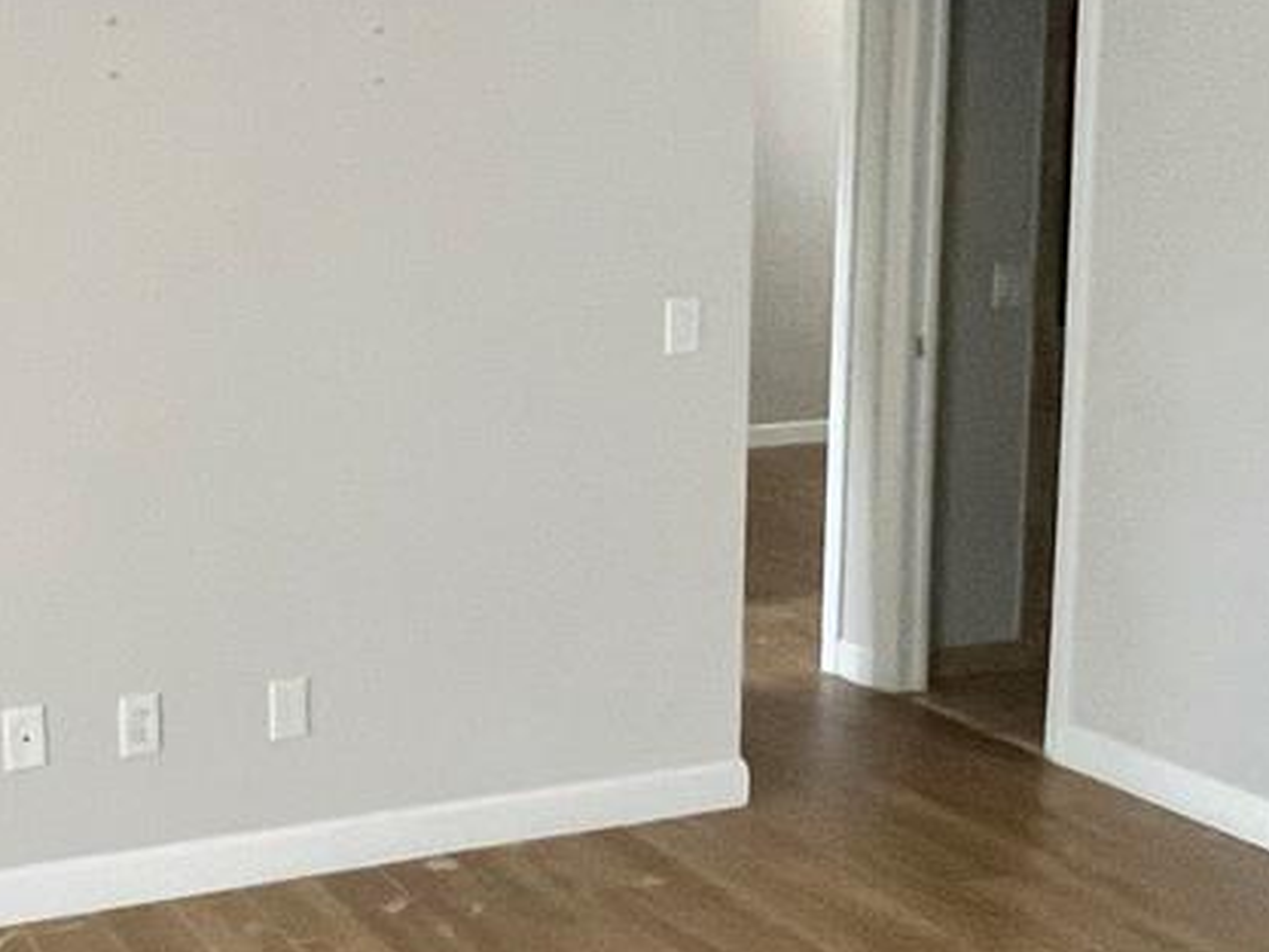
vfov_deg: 29.1
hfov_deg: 37.7
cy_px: 424
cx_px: 409
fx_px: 1833
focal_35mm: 50
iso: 250
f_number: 1.8
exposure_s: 1/66
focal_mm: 1.57
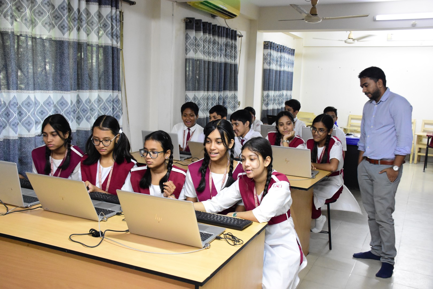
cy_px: 144
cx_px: 216
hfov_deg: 53.1
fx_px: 433
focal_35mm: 36
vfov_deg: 36.9
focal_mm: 24
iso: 4000
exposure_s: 1/100
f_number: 5.6
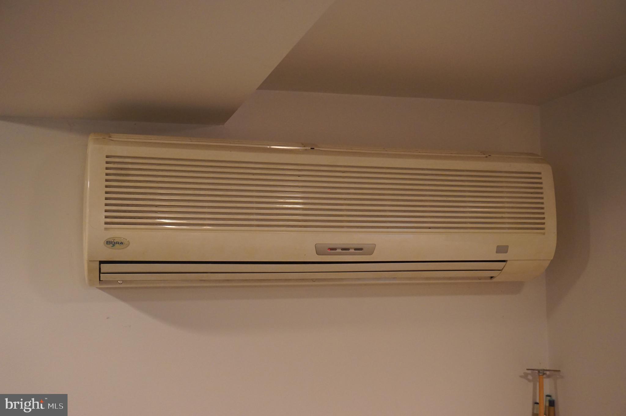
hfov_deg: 48.0
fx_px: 704
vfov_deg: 32.9
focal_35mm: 40
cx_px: 313
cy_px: 208
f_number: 4.5
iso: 2500
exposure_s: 1/60
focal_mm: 27
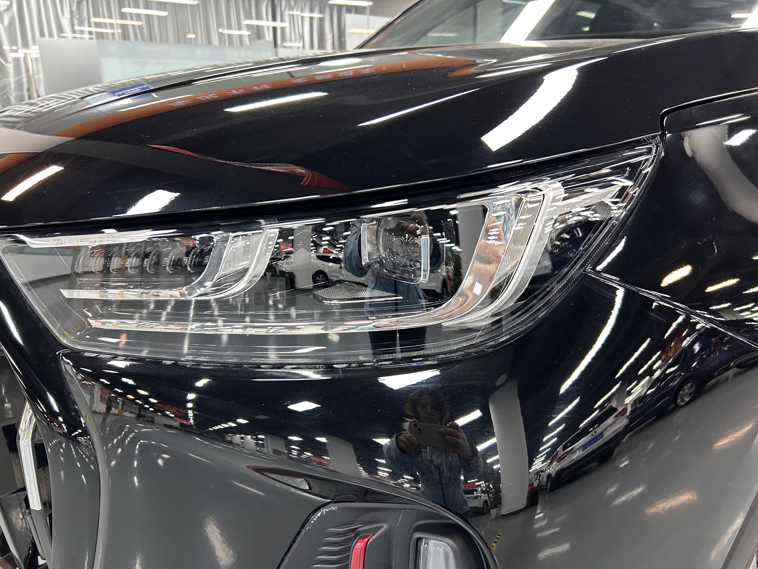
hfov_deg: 67.3
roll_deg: +1.1
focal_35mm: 26
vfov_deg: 53.1
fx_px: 569
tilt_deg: -17.3
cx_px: 379
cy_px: 284
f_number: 1.5
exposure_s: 1/50
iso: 200
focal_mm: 5.7
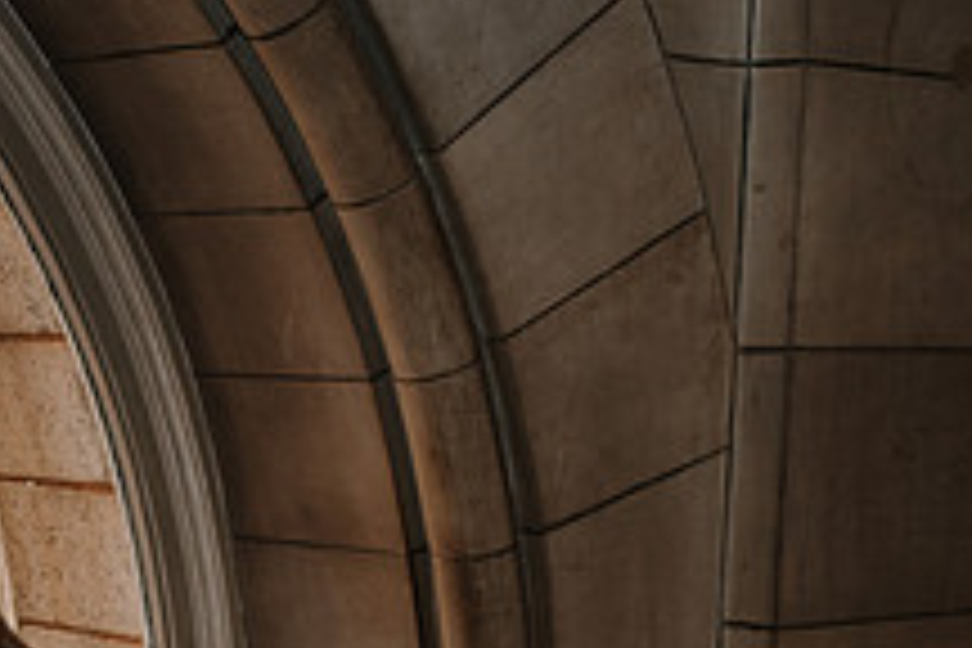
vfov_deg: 13.3
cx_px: -127
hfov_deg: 19.3
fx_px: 2727
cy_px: 703
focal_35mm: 101
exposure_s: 1/200
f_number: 2.5
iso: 560
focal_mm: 35
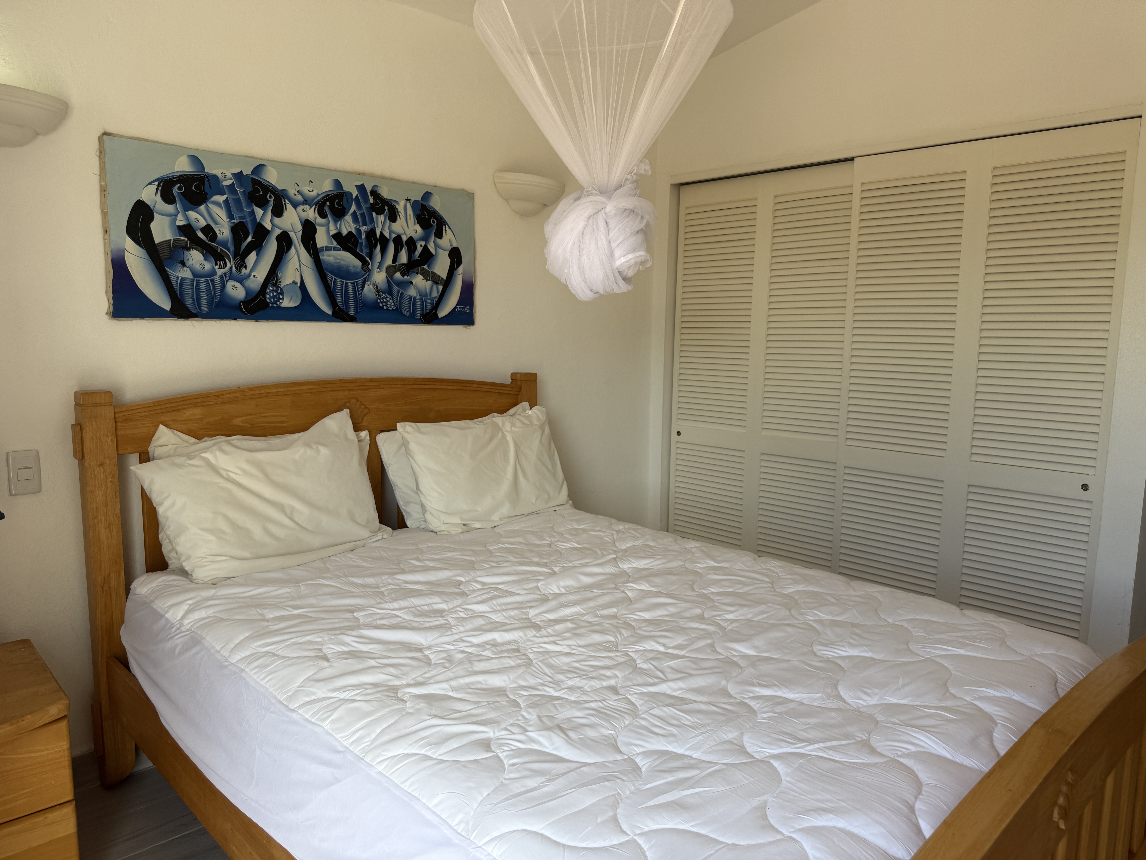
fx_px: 795
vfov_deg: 56.8
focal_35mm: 24
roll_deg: -0.8
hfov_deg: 71.6
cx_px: 573
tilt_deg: -7.3
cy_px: 430
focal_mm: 6.76
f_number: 1.78
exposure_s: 1/543
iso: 80
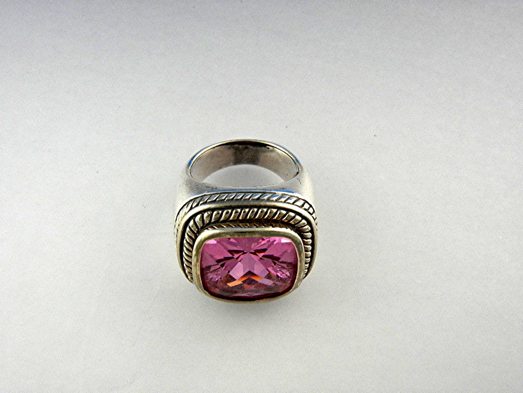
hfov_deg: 32.7
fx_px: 891
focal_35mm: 59
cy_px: 196
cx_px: 262
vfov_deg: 24.8
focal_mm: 10.6
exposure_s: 1/60
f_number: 4
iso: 302
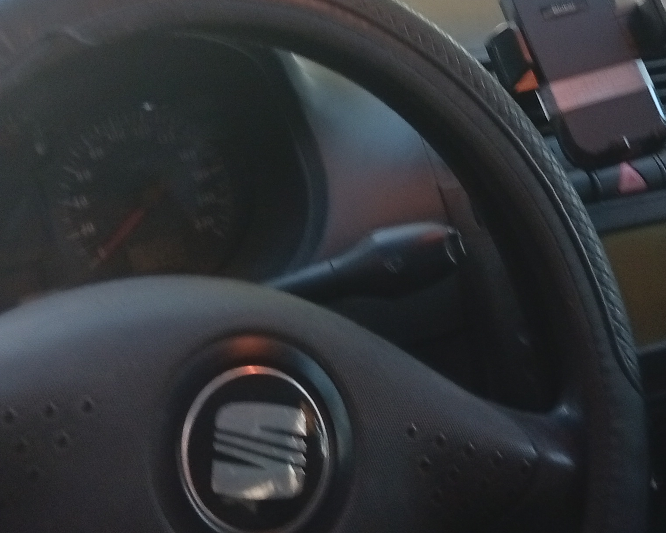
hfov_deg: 27.9
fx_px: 1340
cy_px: 118
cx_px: 332
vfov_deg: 22.2
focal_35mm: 68
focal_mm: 3.96
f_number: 1.8
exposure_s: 1/33.3
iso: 583
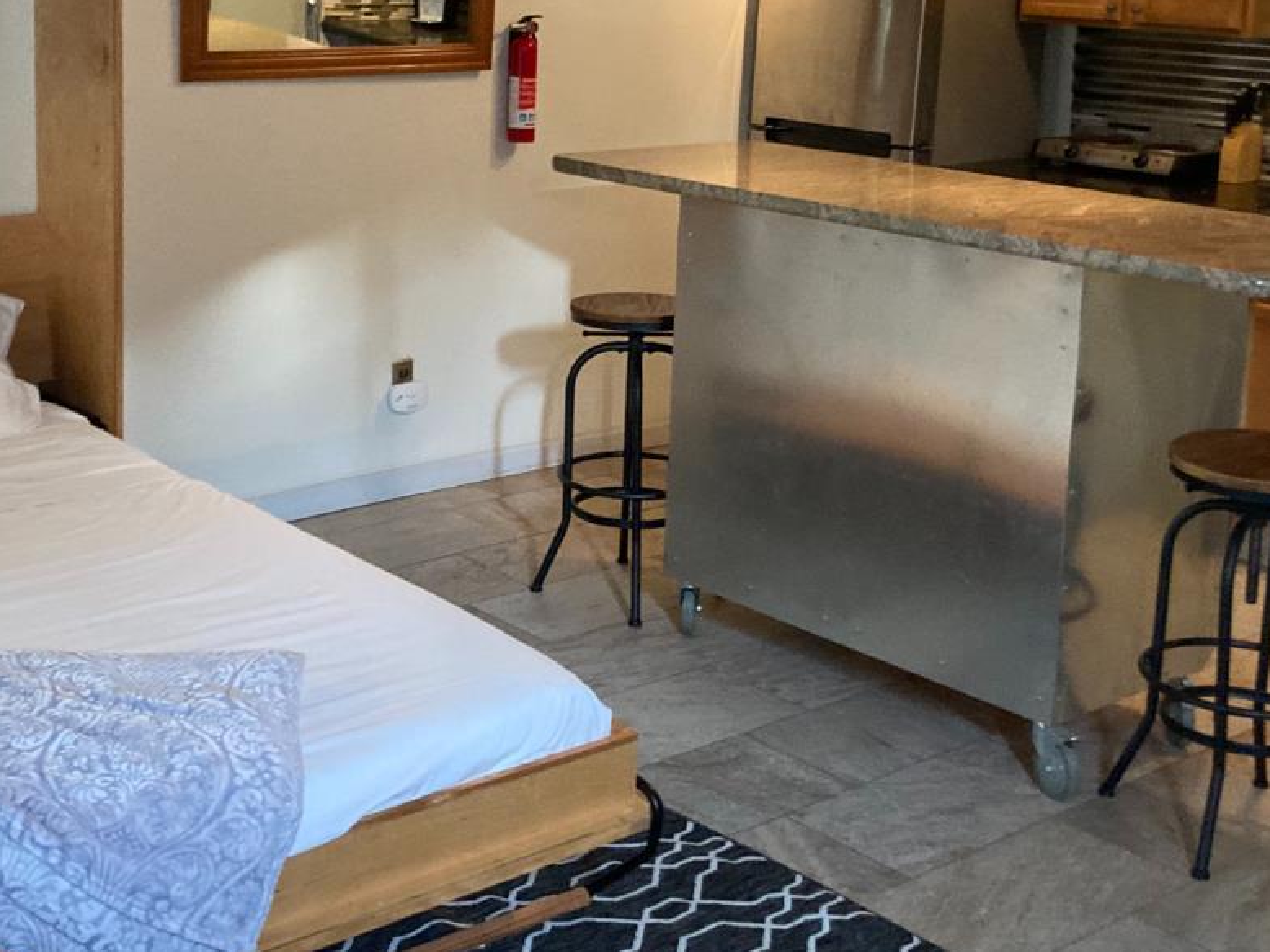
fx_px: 1981
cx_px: 503
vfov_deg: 26.7
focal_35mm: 54
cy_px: 260
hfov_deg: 35.4
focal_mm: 3.99
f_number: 1.8
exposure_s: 1/60
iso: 320
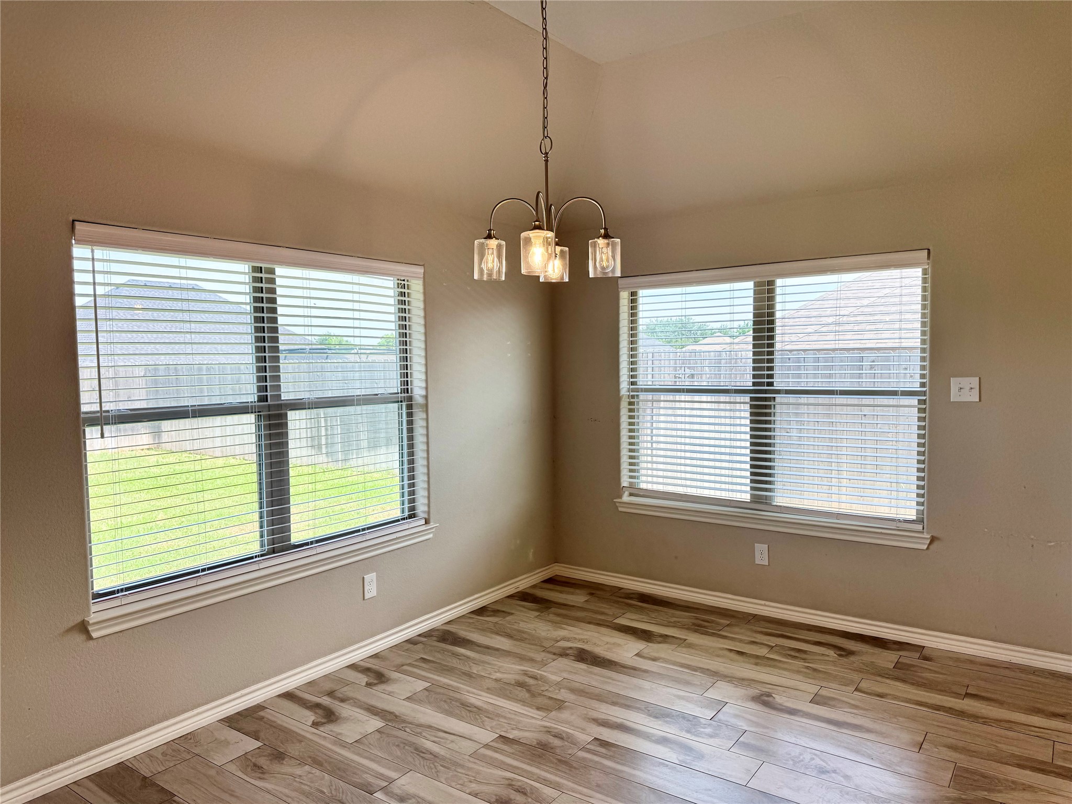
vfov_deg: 56.8
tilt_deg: -4.4
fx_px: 743
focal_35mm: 24
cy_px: 402
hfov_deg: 71.6
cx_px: 536
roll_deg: +0.3
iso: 80
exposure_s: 1/558
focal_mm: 6.76
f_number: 1.78
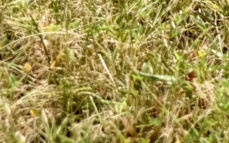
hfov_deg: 9.7
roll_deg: +0.1
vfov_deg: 5.6
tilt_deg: -5.3
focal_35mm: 194
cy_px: -480
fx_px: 1211
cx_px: 524
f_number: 1.78
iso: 100
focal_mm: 6.76
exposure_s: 1/2053
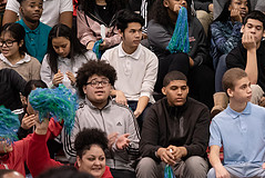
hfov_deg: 5.1
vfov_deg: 3.4
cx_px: 224
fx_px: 2948
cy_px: 47
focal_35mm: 400
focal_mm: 165
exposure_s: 1/200
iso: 4000
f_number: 3.5
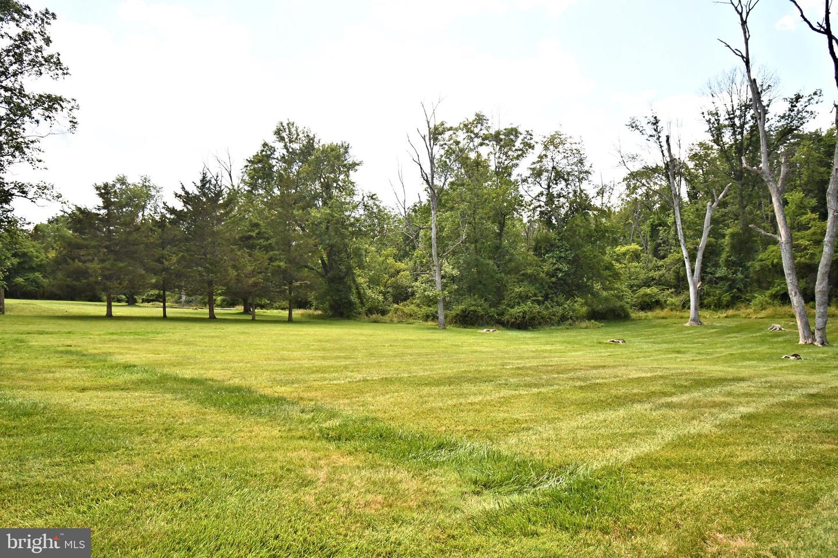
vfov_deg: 59.5
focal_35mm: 21
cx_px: 419
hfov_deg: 81.2
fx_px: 489
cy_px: 279
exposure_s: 1/3200
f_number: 5.6
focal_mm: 14
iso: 2500
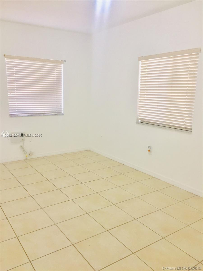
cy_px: 136
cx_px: 102
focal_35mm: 29
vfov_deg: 61.7
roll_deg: -0.5
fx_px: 227
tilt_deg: -11.4
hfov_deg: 48.2
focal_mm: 4.15
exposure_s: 1/30
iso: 40
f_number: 2.2
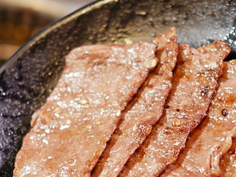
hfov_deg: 14.4
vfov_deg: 10.8
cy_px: 137
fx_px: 934
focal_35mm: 137
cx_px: 151
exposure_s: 1/80
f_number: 1.8
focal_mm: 25
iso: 200
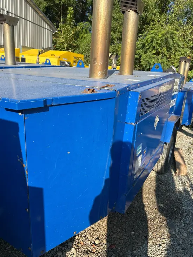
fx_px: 193
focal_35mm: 26
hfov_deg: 53.1
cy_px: 128
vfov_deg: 67.3
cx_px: 96
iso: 50
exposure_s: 1/1751
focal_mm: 5.7
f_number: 1.5
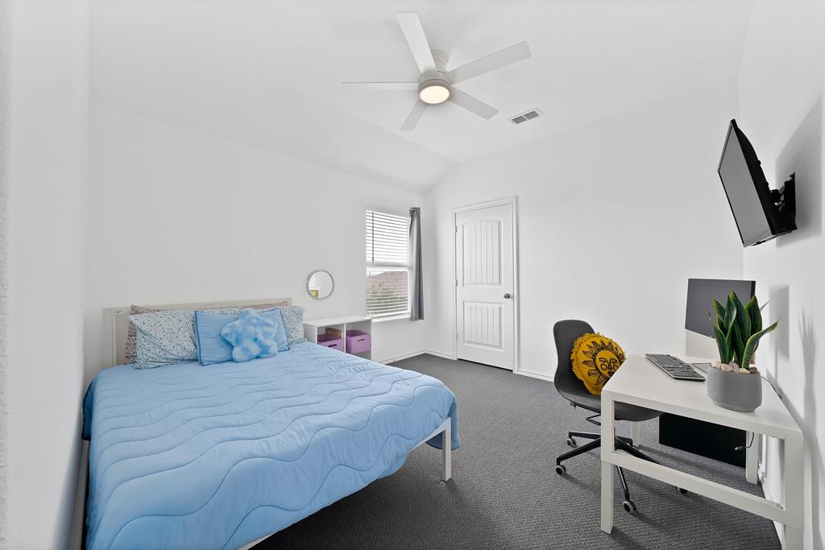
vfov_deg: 90.0
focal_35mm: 12
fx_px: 275
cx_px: 412
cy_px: 275
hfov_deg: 112.6
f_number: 9
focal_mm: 12
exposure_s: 1/5
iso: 640
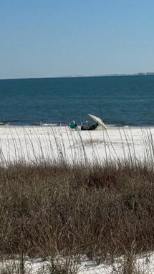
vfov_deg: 15.3
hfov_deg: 8.3
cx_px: 302
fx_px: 1016
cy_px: 61
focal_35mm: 140
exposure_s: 1/11364
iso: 64
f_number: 1.78
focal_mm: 6.76
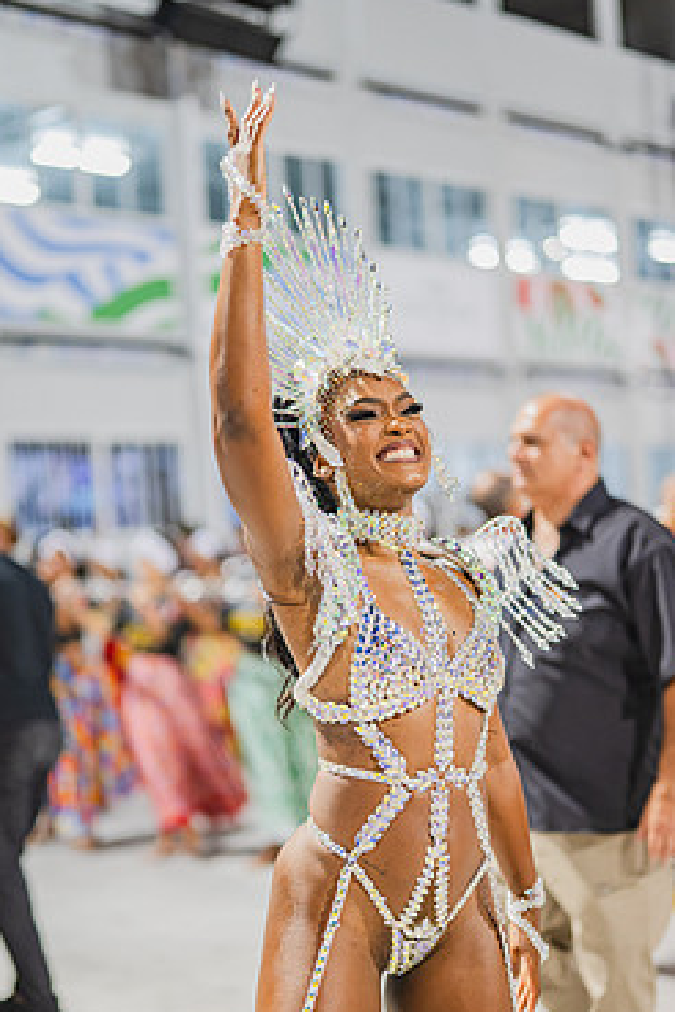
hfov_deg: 22.3
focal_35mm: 61
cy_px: 590
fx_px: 1715
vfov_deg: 32.8
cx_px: 335
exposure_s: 1/1000
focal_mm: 50
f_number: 1.3
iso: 1600
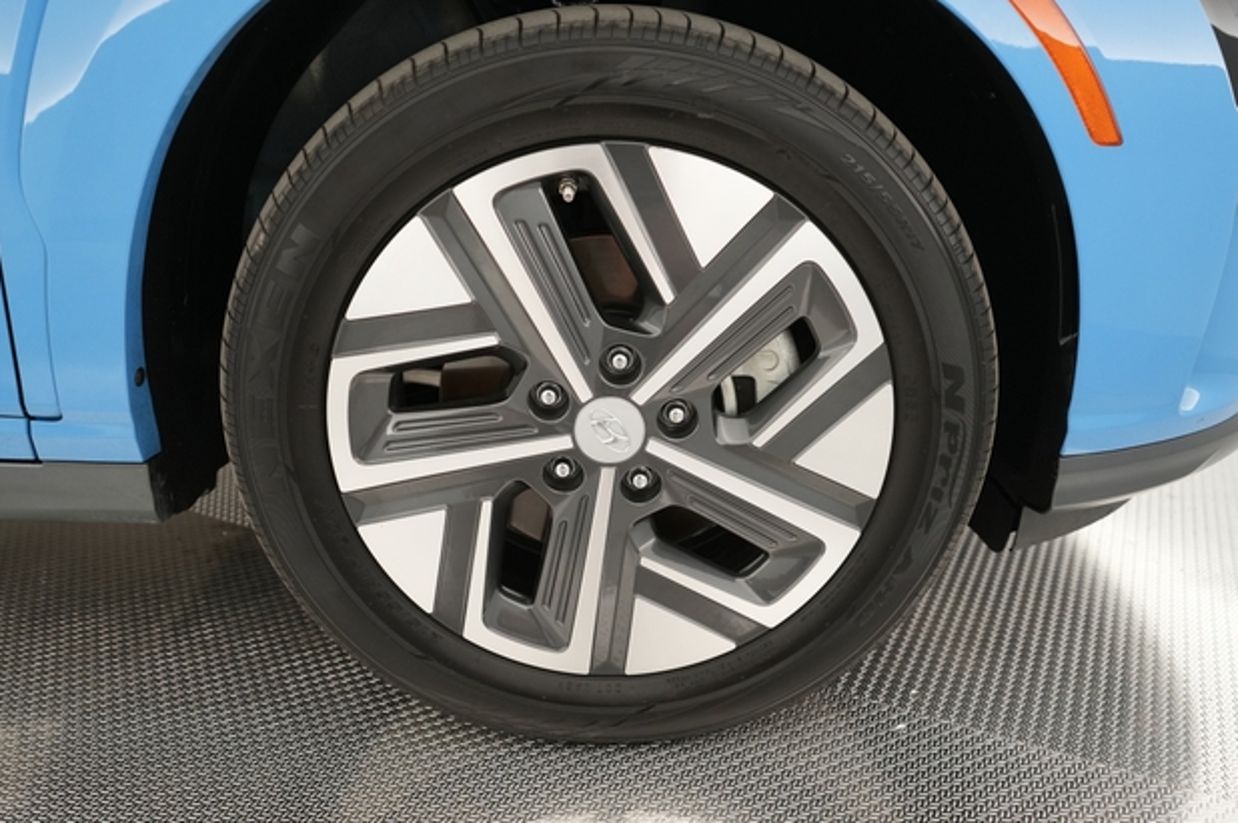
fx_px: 996
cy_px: 408
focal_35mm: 29
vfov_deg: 44.9
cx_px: 613
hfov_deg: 63.7
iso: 1600
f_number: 2.8
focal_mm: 28
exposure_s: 1/100
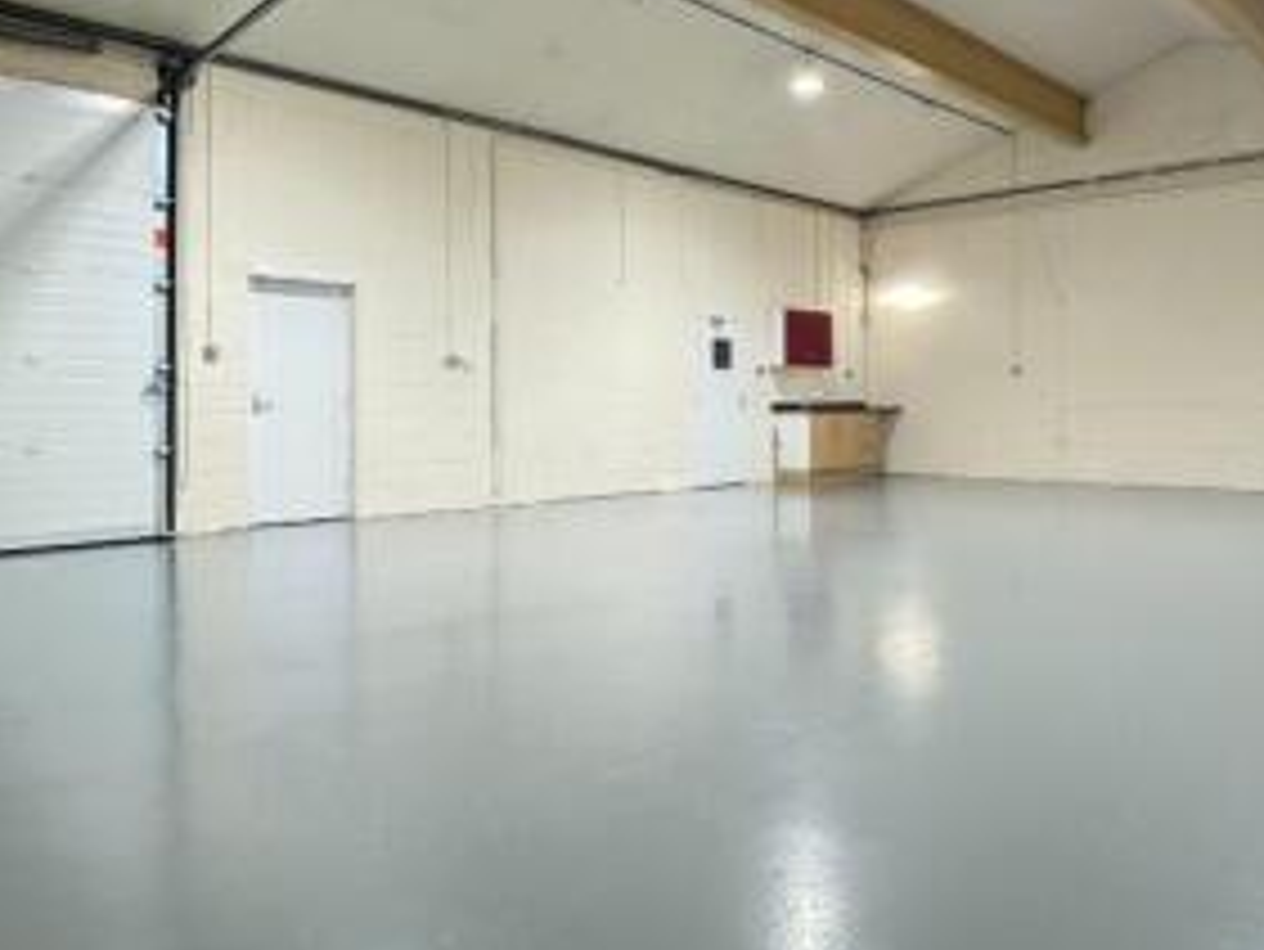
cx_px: 731
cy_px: 398
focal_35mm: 29
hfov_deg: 61.3
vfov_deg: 48.1
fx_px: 1059
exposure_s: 1/100
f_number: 2.2
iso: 125
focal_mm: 2.22
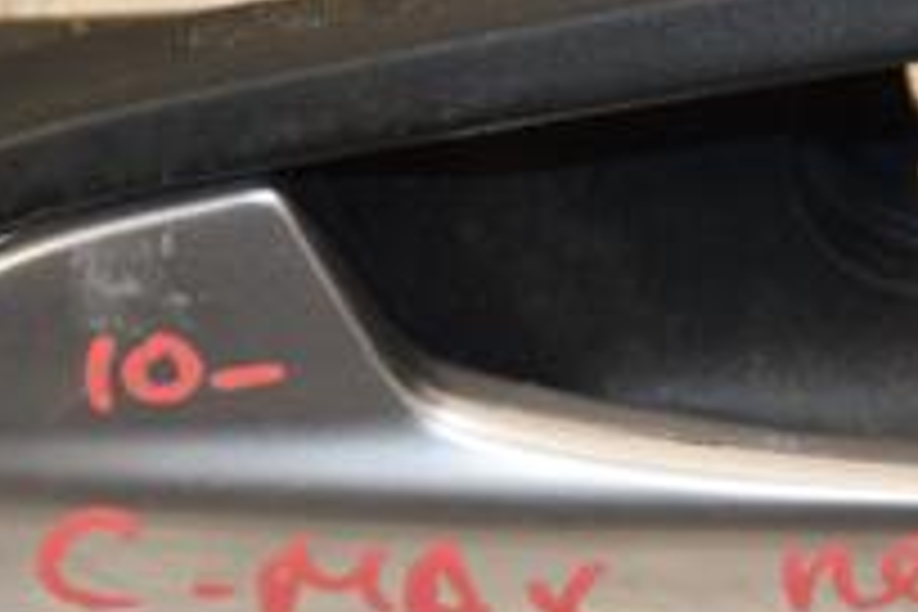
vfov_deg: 3.0
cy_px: 279
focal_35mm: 463
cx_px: 576
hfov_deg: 4.4
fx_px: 11818
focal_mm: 105
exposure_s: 1/200
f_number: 6.3
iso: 800
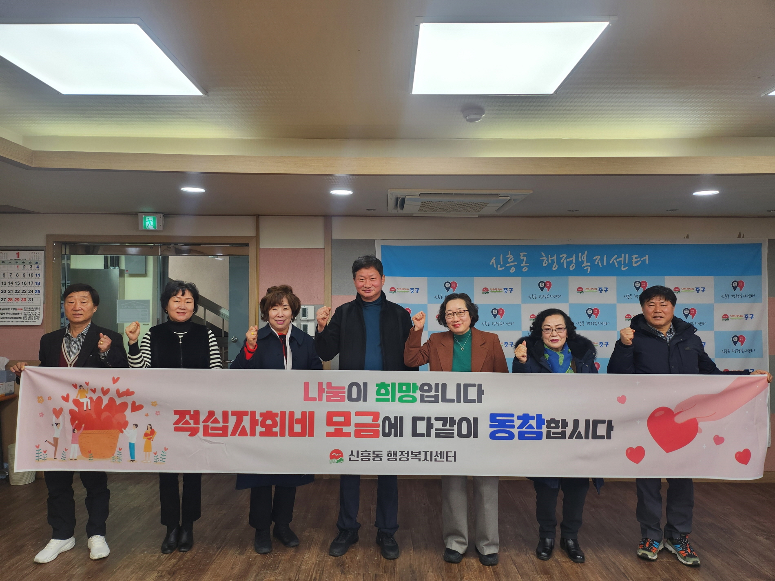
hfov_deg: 71.6
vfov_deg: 56.8
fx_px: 537
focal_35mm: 24
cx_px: 388
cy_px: 290
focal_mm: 5
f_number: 1.8
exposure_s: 1/120
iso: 80
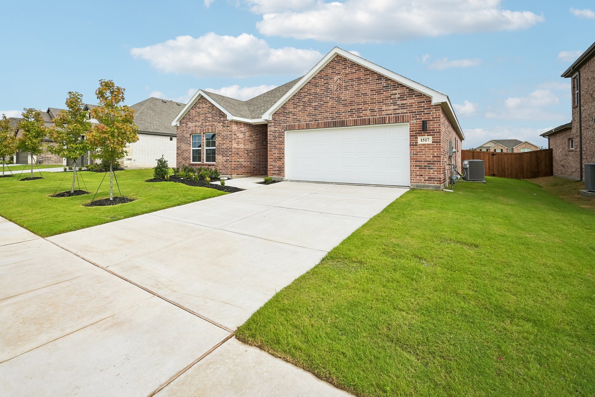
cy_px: 158
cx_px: 251
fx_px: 281
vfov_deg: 69.7
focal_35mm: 17
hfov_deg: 92.5
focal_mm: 14
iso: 250
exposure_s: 1/1000
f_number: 9
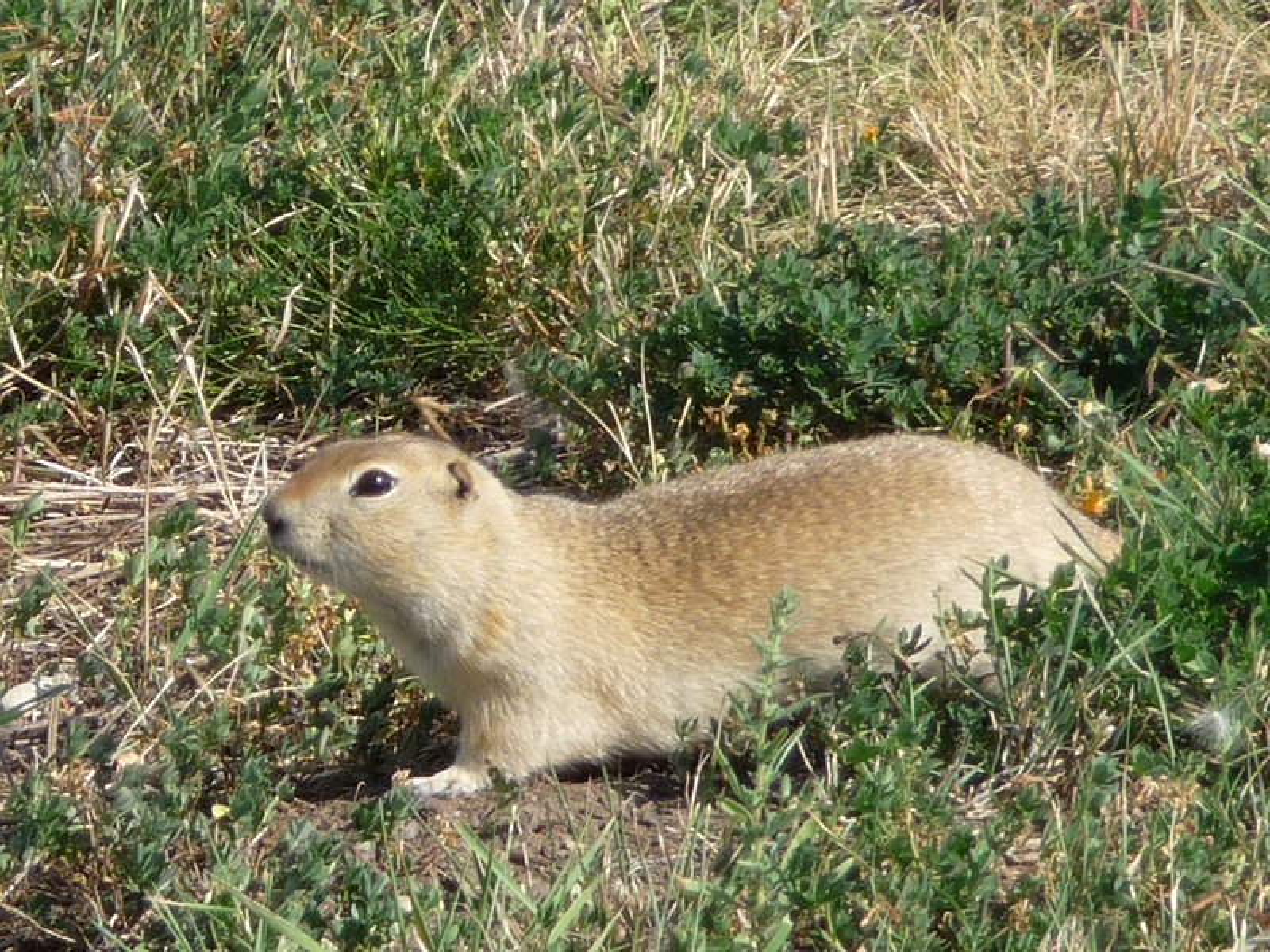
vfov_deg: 5.3
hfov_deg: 7.1
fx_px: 10273
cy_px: 476
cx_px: 635
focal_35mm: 280
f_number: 4.9
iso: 100
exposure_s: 1/320
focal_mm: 47
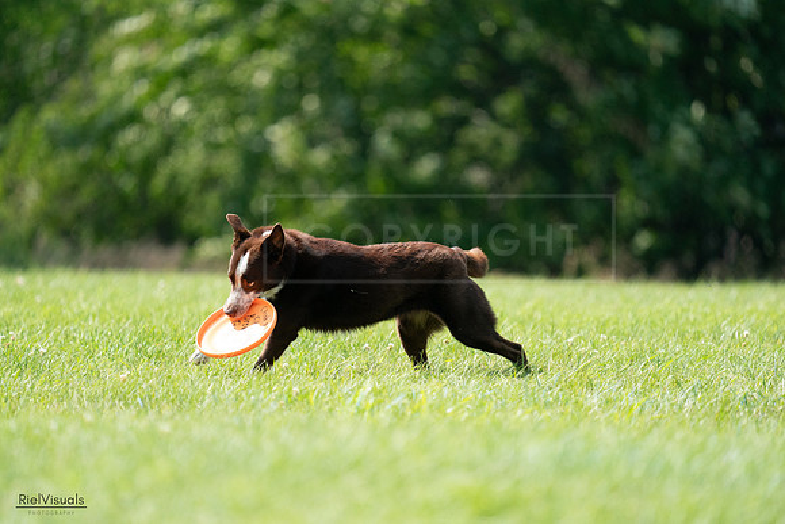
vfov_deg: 2.6
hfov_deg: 3.9
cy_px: 262
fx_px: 11668
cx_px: 392
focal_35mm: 535
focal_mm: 535
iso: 3200
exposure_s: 1/4000
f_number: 6.3
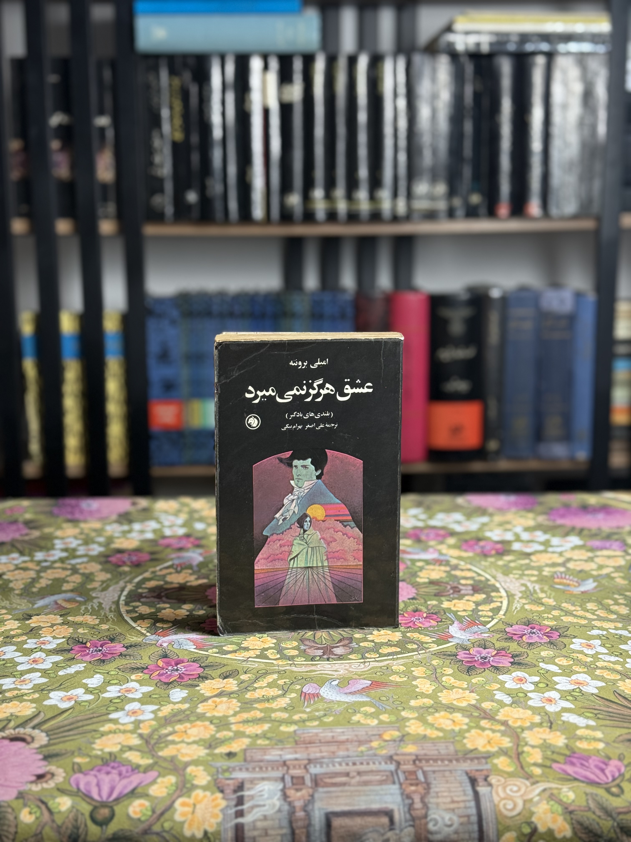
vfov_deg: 39.7
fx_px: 1167
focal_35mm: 48
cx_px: 316
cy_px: 421
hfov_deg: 30.3
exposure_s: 1/100
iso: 125
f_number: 1.78
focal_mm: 6.76
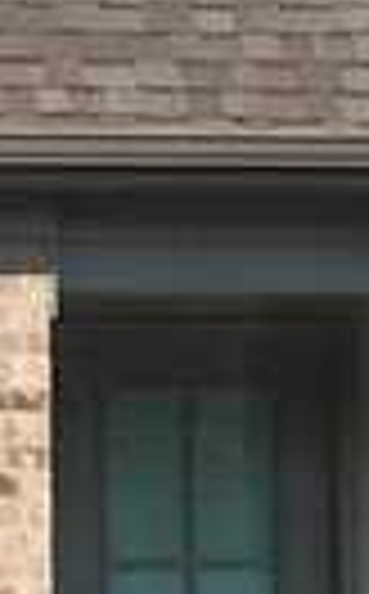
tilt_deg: +2.3
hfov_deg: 4.4
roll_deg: +0.4
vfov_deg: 7.0
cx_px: 171
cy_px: 688
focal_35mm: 299
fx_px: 4832
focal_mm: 4.15
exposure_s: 1/1603
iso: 25
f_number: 2.2
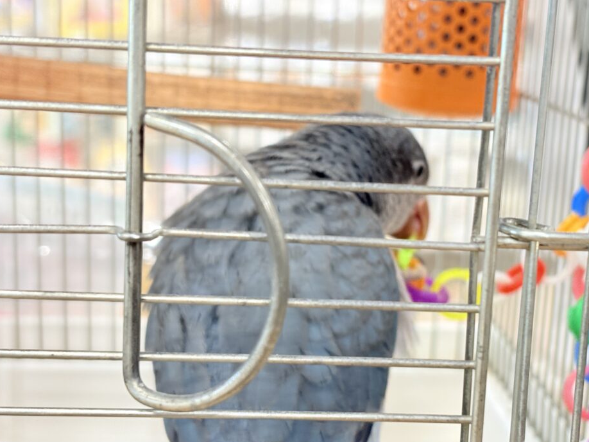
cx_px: 356
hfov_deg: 28.5
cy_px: 258
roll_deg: -1.6
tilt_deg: -13.7
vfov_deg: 21.6
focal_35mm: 68
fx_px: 1157
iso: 125
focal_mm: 5.96
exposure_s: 1/50
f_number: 1.6
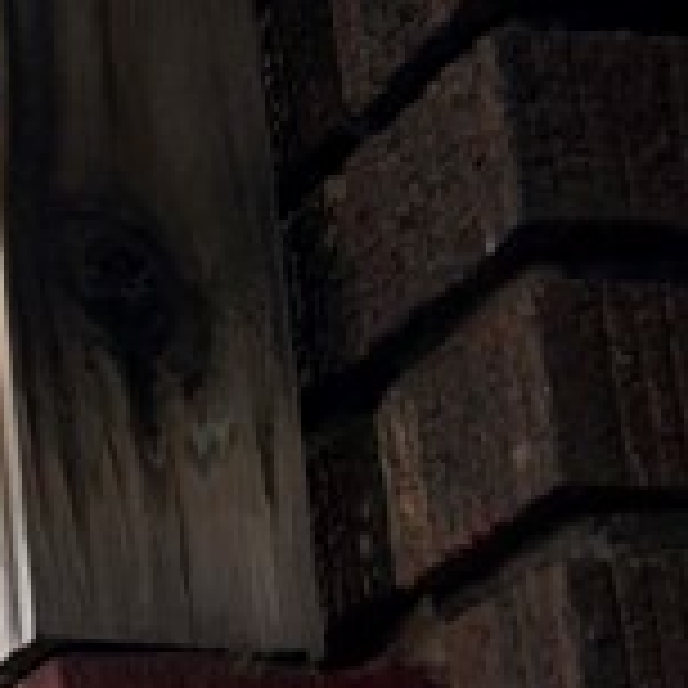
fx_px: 3463
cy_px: 351
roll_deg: -1.3
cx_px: -922
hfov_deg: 10.0
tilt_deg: +20.7
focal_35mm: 154
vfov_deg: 11.3
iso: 50
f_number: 1.6
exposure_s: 1/5348
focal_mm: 5.96
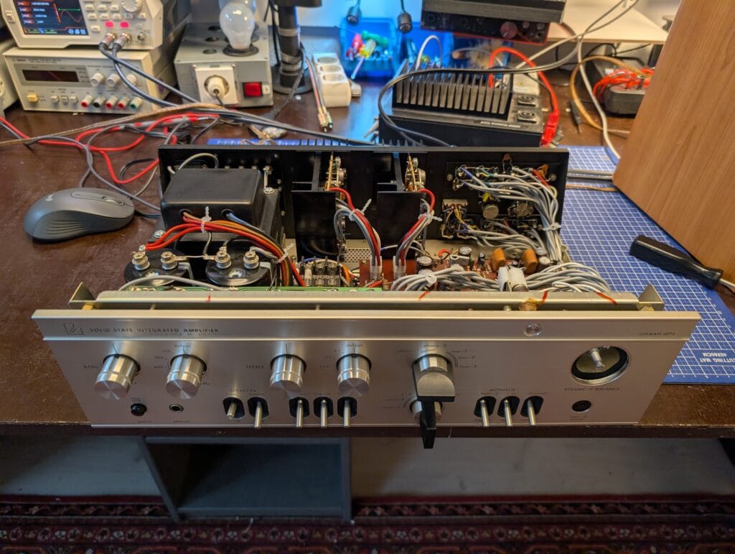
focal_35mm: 24
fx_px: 510
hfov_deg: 71.5
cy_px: 277
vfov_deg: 56.9
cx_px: 368
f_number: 1.68
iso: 21
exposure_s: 1/200
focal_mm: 6.9
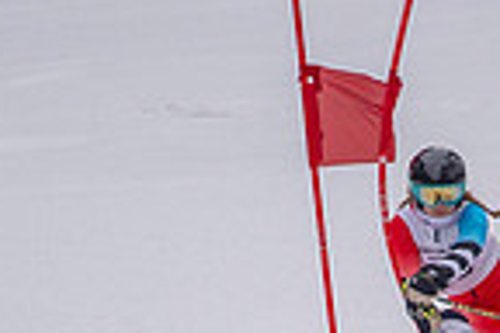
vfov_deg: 0.6
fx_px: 33525
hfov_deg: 0.9
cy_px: 430
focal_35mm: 2414
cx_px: 372
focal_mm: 600
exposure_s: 1/3200
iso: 2000
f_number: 6.3
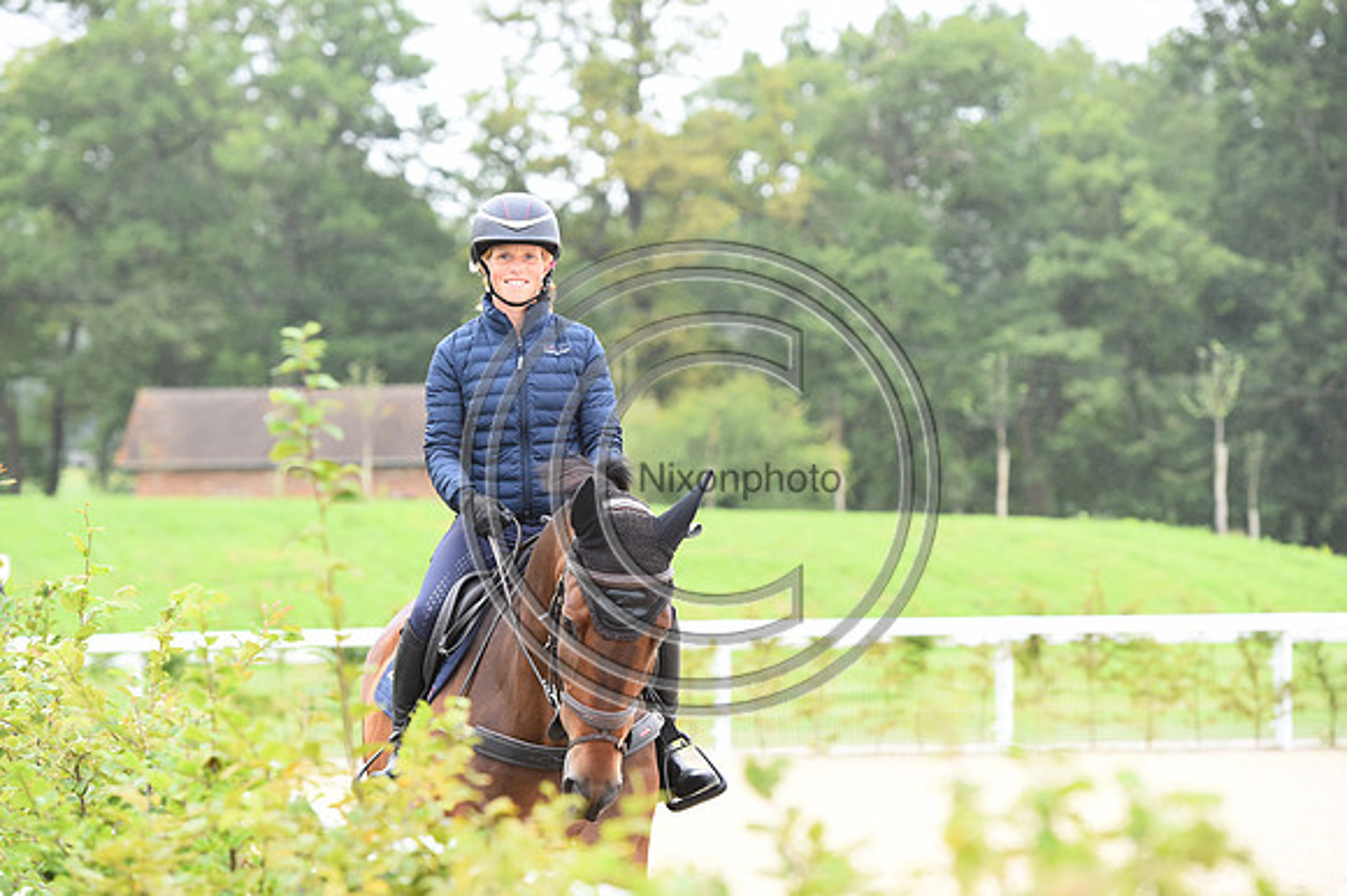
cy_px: 448
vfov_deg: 10.1
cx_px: 674
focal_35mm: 135
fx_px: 5048
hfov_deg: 15.2
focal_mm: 135
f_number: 5
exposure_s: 1/800
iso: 1800
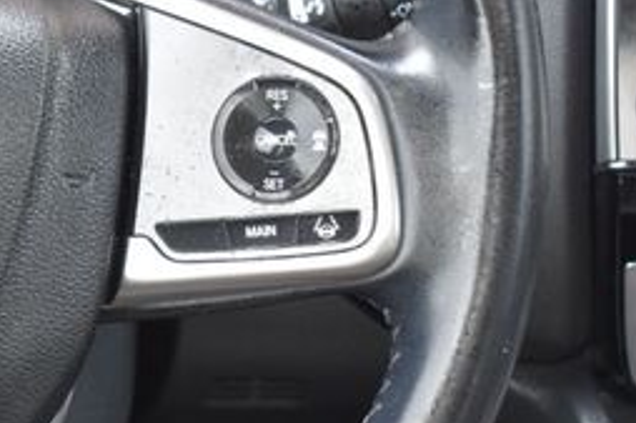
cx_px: -125
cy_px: 308
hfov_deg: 11.8
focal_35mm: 170
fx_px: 3006
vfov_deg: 8.0
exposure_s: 1/125
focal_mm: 45
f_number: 5.6
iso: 800
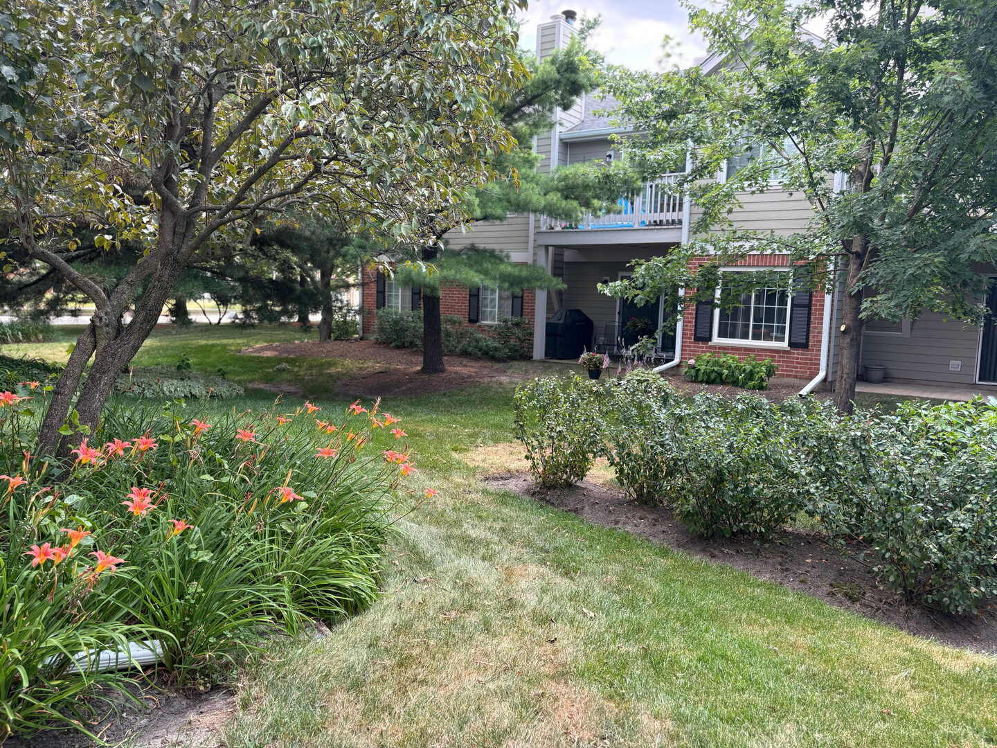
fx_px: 749
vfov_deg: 53.1
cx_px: 498
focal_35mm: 26
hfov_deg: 67.3
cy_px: 374
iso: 50
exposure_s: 1/329
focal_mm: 5.96
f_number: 1.6
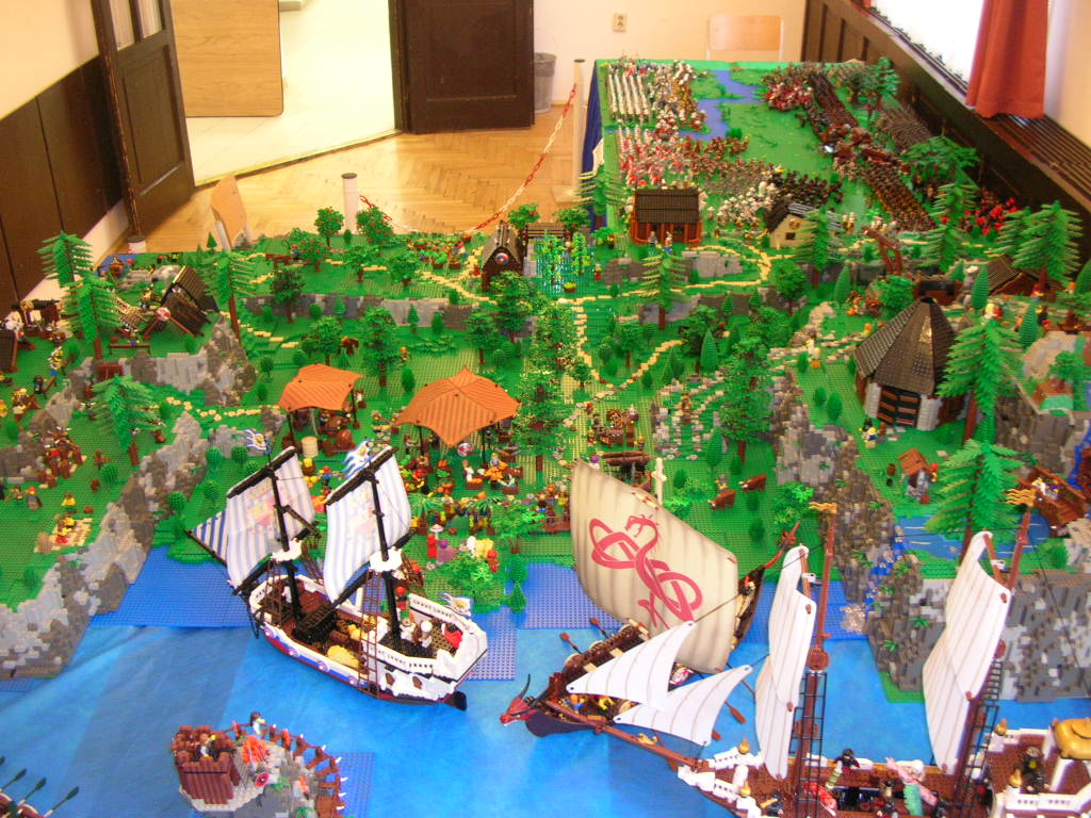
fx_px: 1103
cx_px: 546
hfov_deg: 52.6
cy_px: 409
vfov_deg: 40.7
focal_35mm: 35
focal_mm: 5.8
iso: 133
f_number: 2.8
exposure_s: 1/5.8
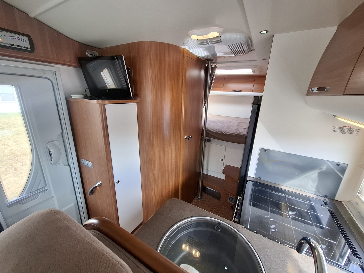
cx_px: 182
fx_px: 137
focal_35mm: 13
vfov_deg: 89.9
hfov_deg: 106.2
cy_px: 136
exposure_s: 1/50
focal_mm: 1.74
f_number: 2.2
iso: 80
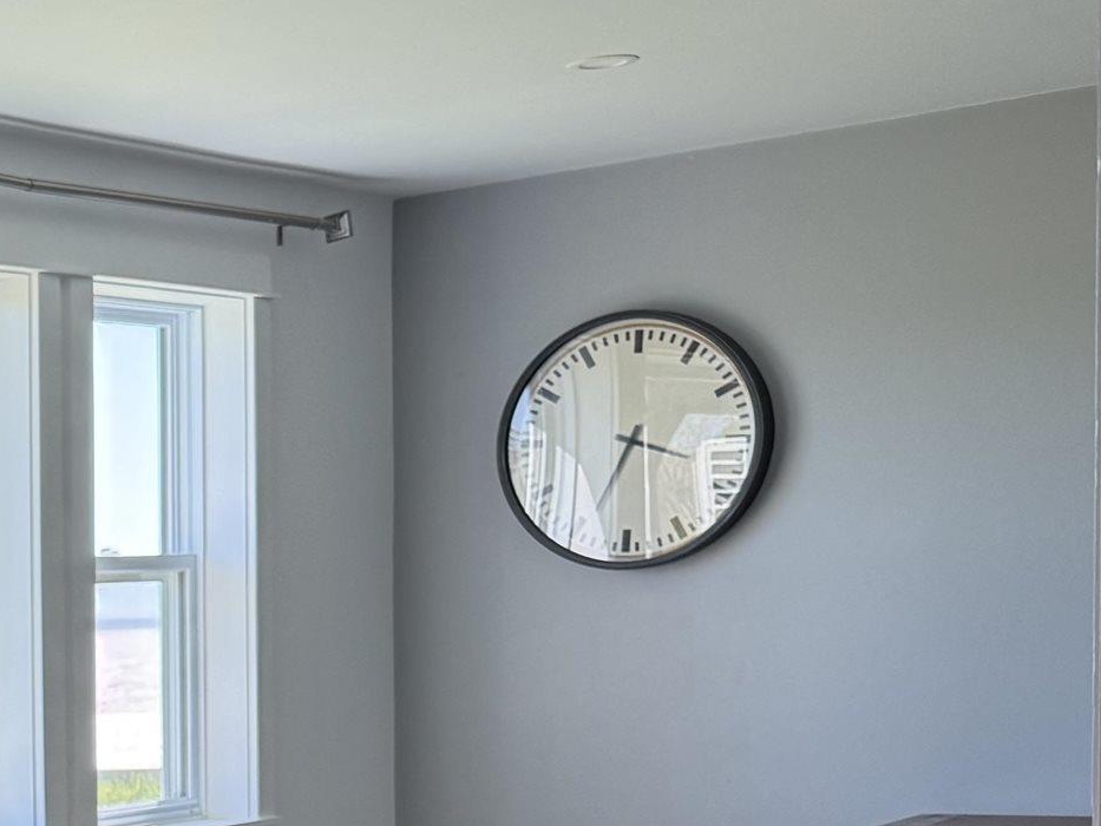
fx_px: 2513
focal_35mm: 79
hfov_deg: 20.2
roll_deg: +1.8
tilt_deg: -3.8
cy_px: 847
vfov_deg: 18.1
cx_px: -682
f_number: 1.78
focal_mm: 6.76
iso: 100
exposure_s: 1/280
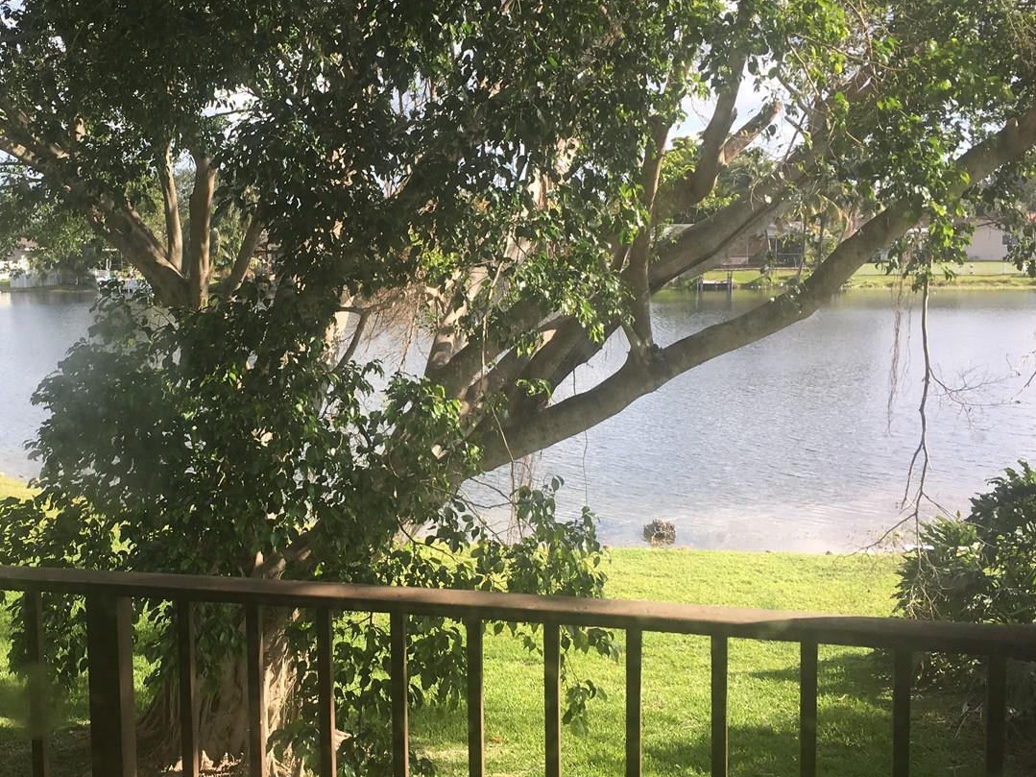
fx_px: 1287
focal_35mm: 43
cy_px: 378
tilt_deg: -6.4
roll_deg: +1.6
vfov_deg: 33.6
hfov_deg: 43.1
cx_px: 323
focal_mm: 4.15
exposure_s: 1/499
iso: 25
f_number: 2.2
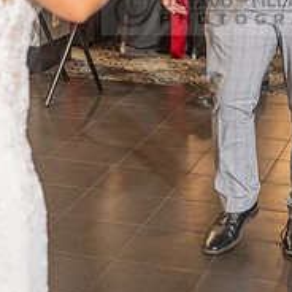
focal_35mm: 118
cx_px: 240
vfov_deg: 14.5
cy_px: -2
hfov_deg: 14.7
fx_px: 1126
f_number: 2.8
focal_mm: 44
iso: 800
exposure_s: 1/125
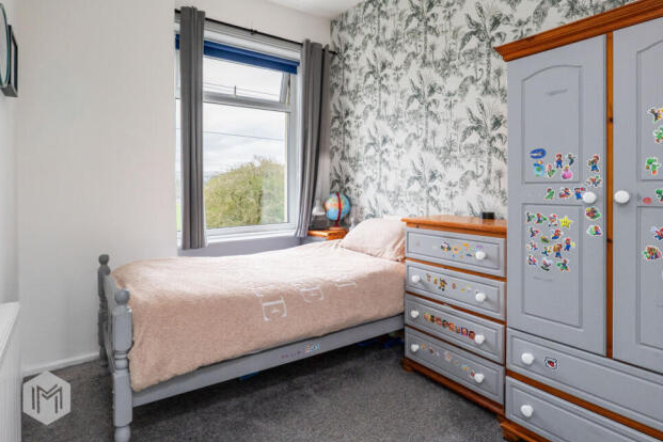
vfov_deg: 64.6
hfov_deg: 86.9
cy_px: 225
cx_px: 329
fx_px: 350
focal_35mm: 19
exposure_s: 1/60
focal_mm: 18
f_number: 7.1
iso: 1000
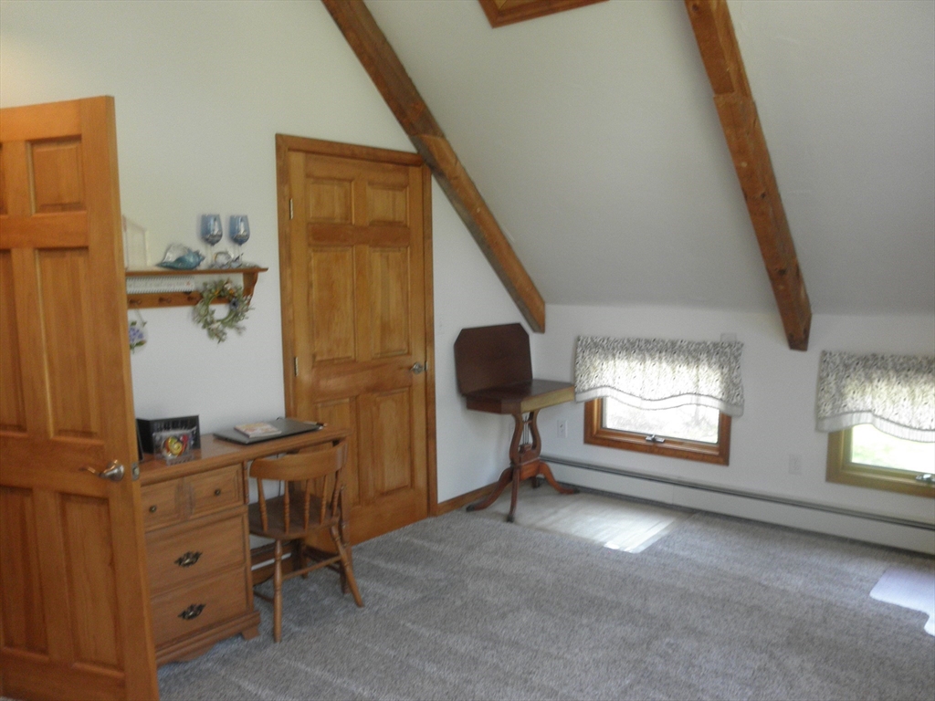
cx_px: 468
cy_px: 350
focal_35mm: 28
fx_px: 756
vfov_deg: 49.7
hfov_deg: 63.4
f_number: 3
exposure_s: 1/30
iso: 125
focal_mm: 5
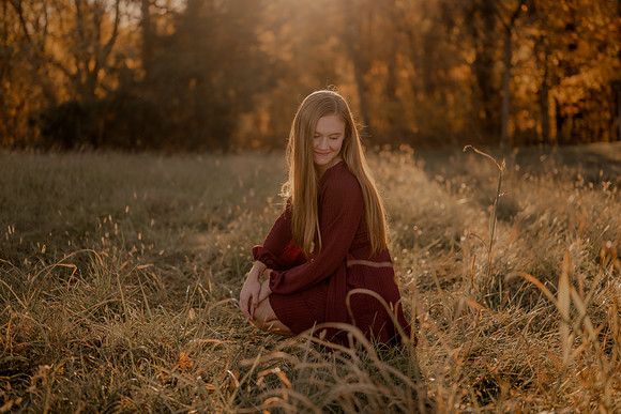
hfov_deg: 39.6
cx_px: 310
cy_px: 207
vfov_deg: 27.0
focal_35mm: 50
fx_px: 863
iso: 250
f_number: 1.8
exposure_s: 1/800
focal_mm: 50
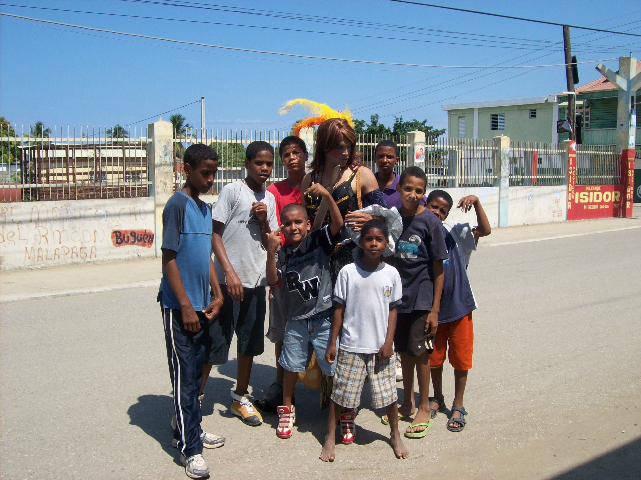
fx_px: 666
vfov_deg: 39.6
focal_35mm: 36
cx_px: 320
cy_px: 240
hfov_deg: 51.4
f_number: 4.8
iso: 80
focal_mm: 6
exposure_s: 1/661
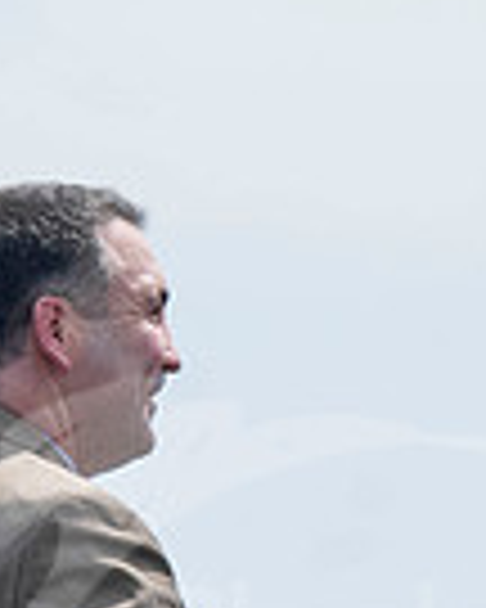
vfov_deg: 2.8
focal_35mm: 698
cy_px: 545
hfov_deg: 2.2
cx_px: -169
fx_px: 12550
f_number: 13
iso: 200
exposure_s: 1/250
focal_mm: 70
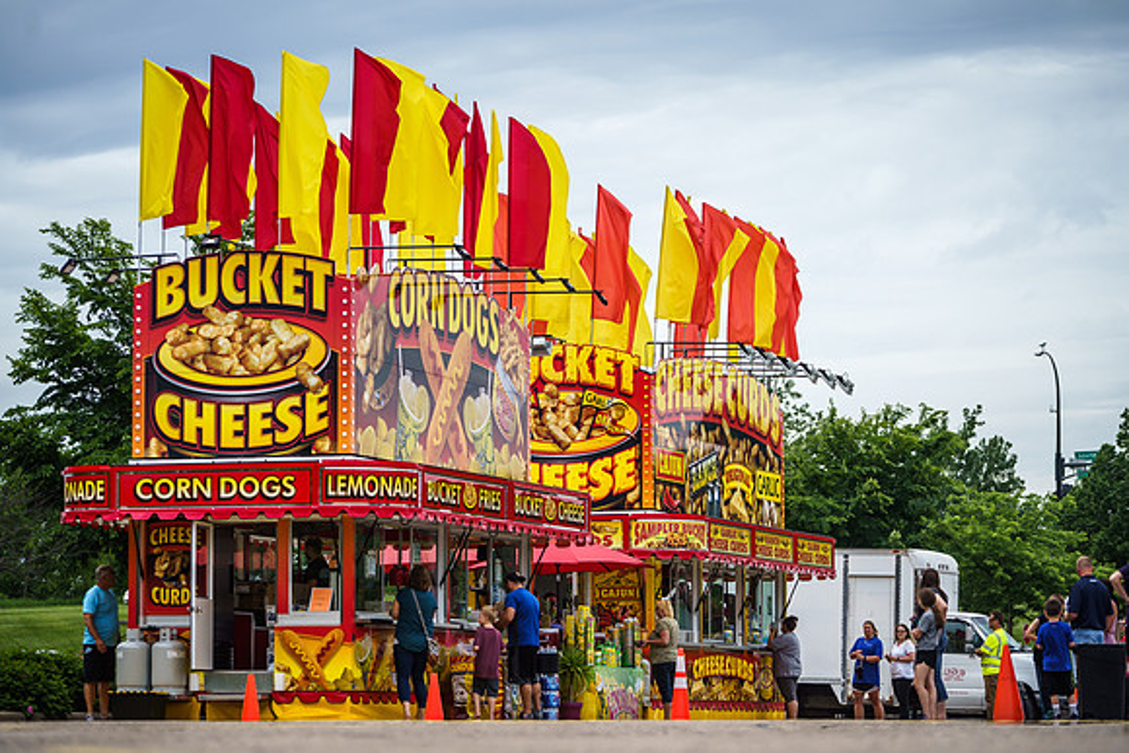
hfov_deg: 15.2
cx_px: 564
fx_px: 4217
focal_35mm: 134
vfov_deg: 10.2
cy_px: 376
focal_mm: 133
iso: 200
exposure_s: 1/1250
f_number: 4.5
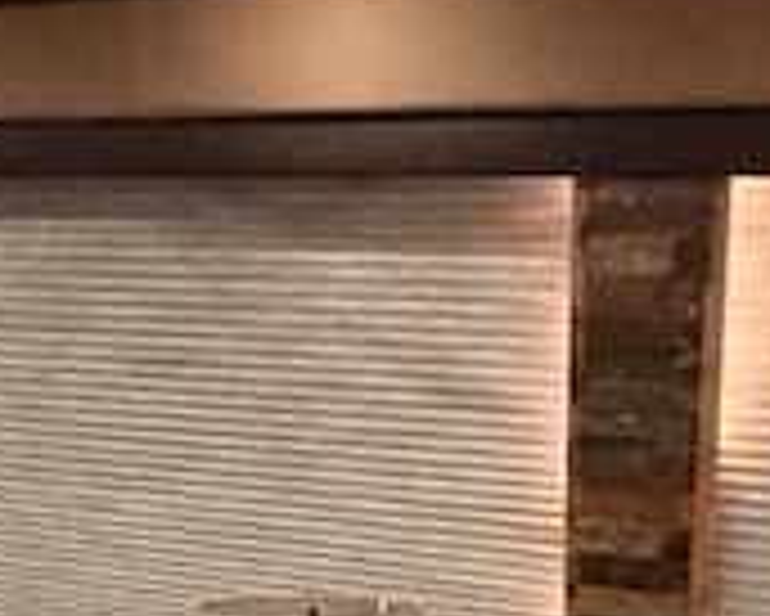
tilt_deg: -18.2
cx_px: 563
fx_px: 1824
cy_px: 904
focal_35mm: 80
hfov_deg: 23.6
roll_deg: -0.9
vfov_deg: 17.4
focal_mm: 2.22
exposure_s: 1/30
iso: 1250
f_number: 2.2
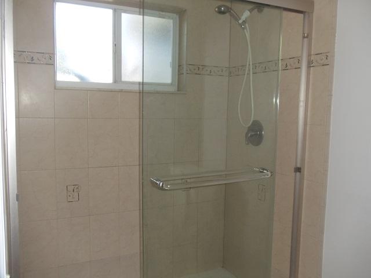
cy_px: 139
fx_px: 472
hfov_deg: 42.9
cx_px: 186
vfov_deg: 32.9
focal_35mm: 44
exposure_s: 1/30
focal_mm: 6
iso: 100
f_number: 3.5
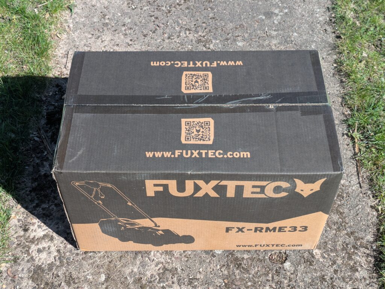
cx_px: 192
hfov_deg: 37.5
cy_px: 144
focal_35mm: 51
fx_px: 567
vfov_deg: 28.6
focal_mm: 5.43
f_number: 1.89
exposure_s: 1/885
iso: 42
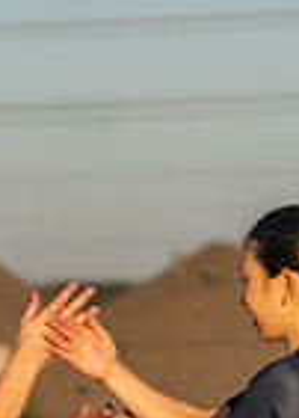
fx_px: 6277
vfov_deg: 3.8
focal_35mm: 529
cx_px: 81
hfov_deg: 2.7
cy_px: 574
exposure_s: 1/1000
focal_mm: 109
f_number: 4
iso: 200
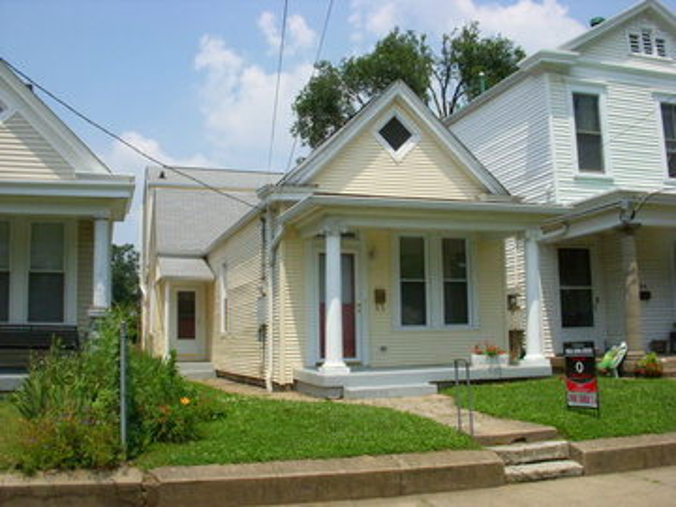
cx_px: 338
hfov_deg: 49.0
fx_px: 742
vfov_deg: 37.7
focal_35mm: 38
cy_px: 254
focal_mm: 6.3
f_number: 6.6
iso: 400
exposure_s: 1/1600
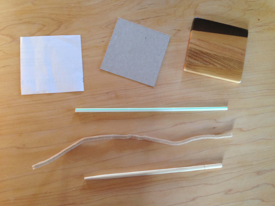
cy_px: 103
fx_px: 262
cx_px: 138
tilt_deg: -80.4
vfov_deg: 42.9
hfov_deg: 55.4
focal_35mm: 33
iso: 100
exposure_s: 1/20
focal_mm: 4.12
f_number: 2.4
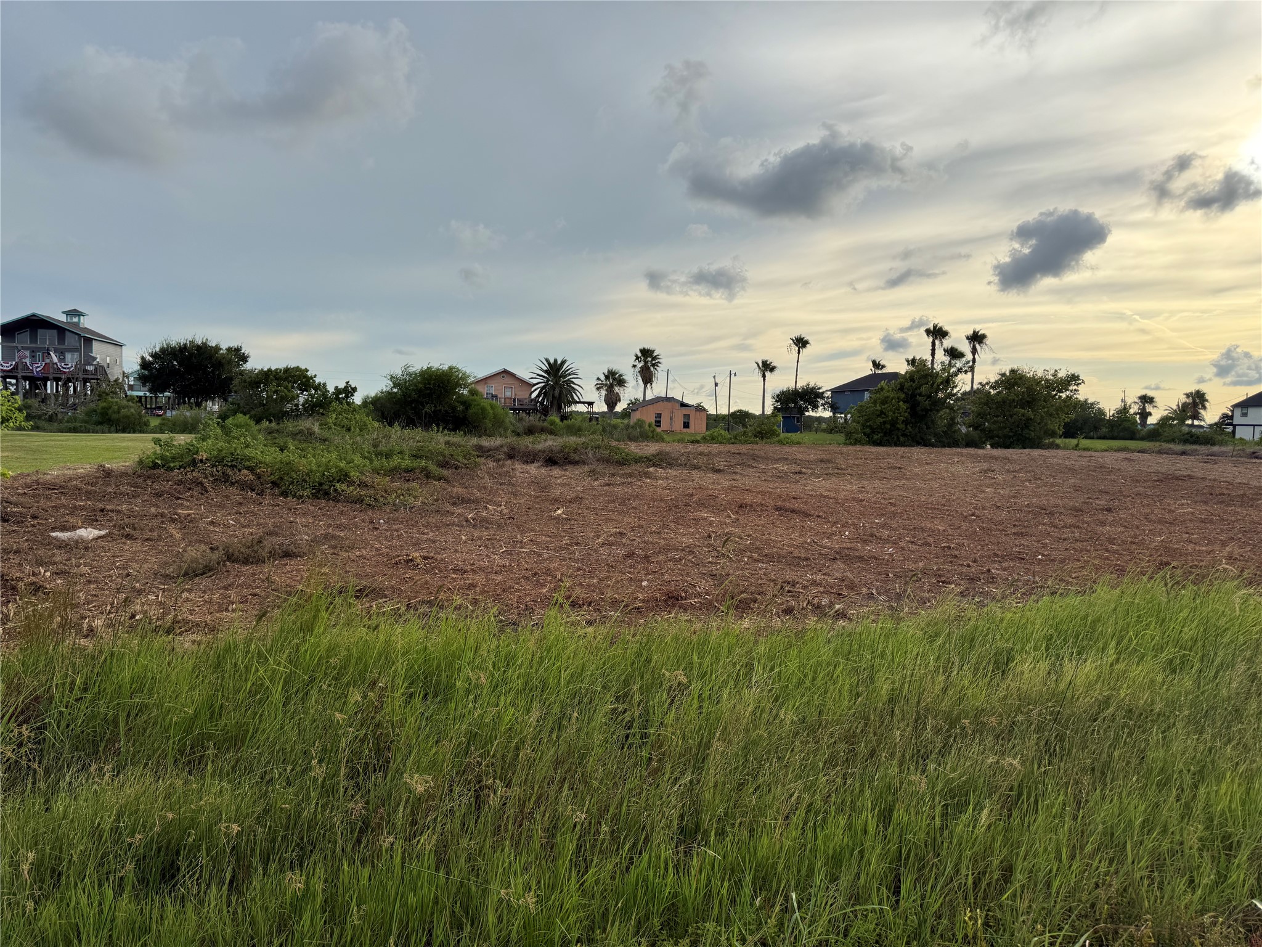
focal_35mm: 24
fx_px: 875
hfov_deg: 71.6
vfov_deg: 56.8
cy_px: 474
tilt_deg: -2.2
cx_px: 631
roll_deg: -1.5
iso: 80
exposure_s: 1/3279
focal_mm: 6.76
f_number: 1.78
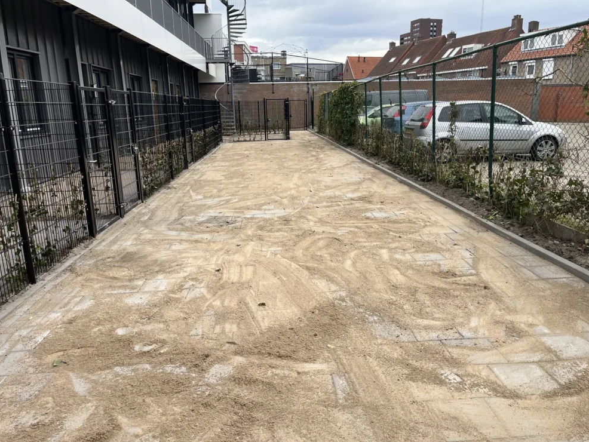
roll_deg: +2.7
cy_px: 215
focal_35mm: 27
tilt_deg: -18.3
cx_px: 305
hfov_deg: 65.3
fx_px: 460
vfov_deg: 51.4
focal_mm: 5.1
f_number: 1.6
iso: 50
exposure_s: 1/1036
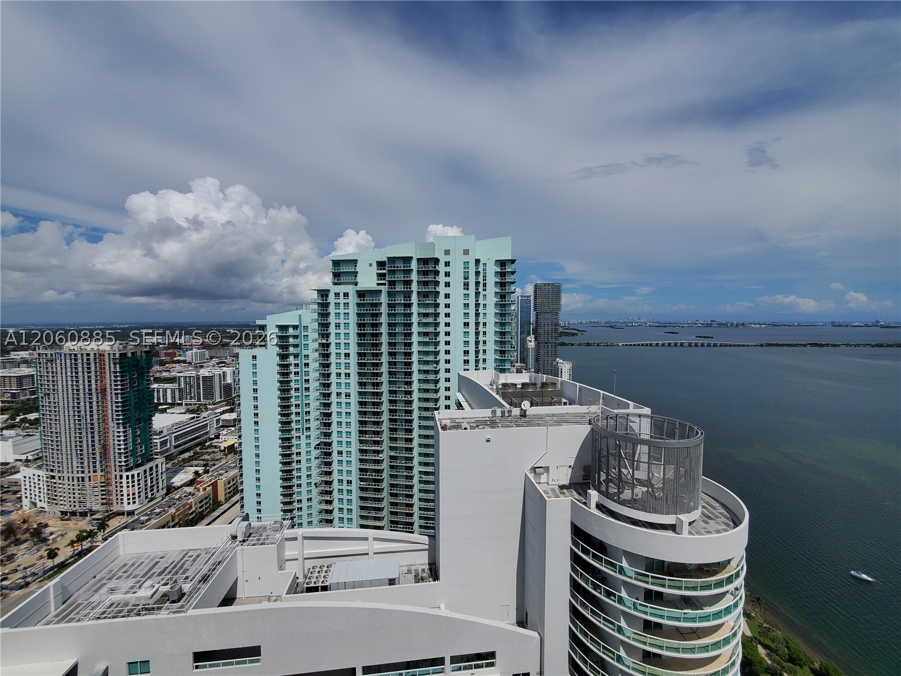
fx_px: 338
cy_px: 338
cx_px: 450
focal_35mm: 13
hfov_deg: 106.2
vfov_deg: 89.9
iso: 50
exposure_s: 1/3903
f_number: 2.2
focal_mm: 1.8
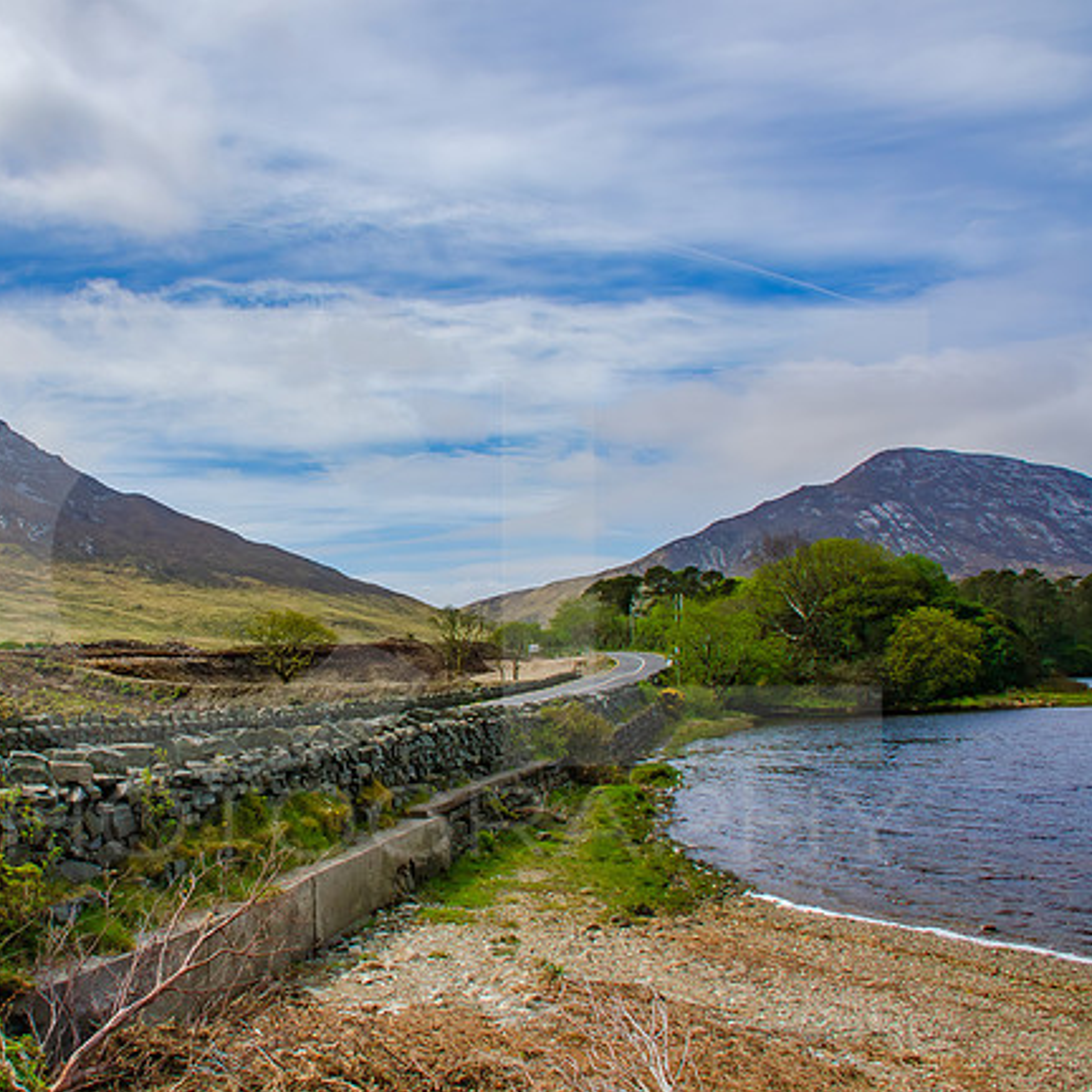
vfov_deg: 47.2
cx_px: 317
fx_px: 1249
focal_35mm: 35
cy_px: 547
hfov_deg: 46.1
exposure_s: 1/100
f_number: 18
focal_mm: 18
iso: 200
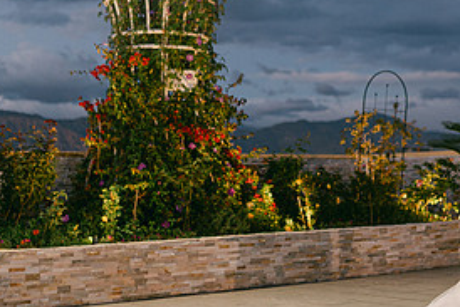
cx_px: 359
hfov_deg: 25.9
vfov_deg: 17.6
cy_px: 77
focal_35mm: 77
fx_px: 984
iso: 250
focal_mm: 35
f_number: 1.4
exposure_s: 1/125
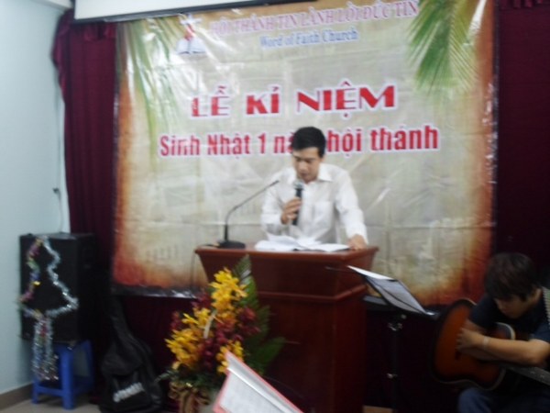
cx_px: 275
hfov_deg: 43.9
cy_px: 206
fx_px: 683
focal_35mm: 43
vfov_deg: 33.6
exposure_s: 1/10
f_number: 3.2
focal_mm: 7.8
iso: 200
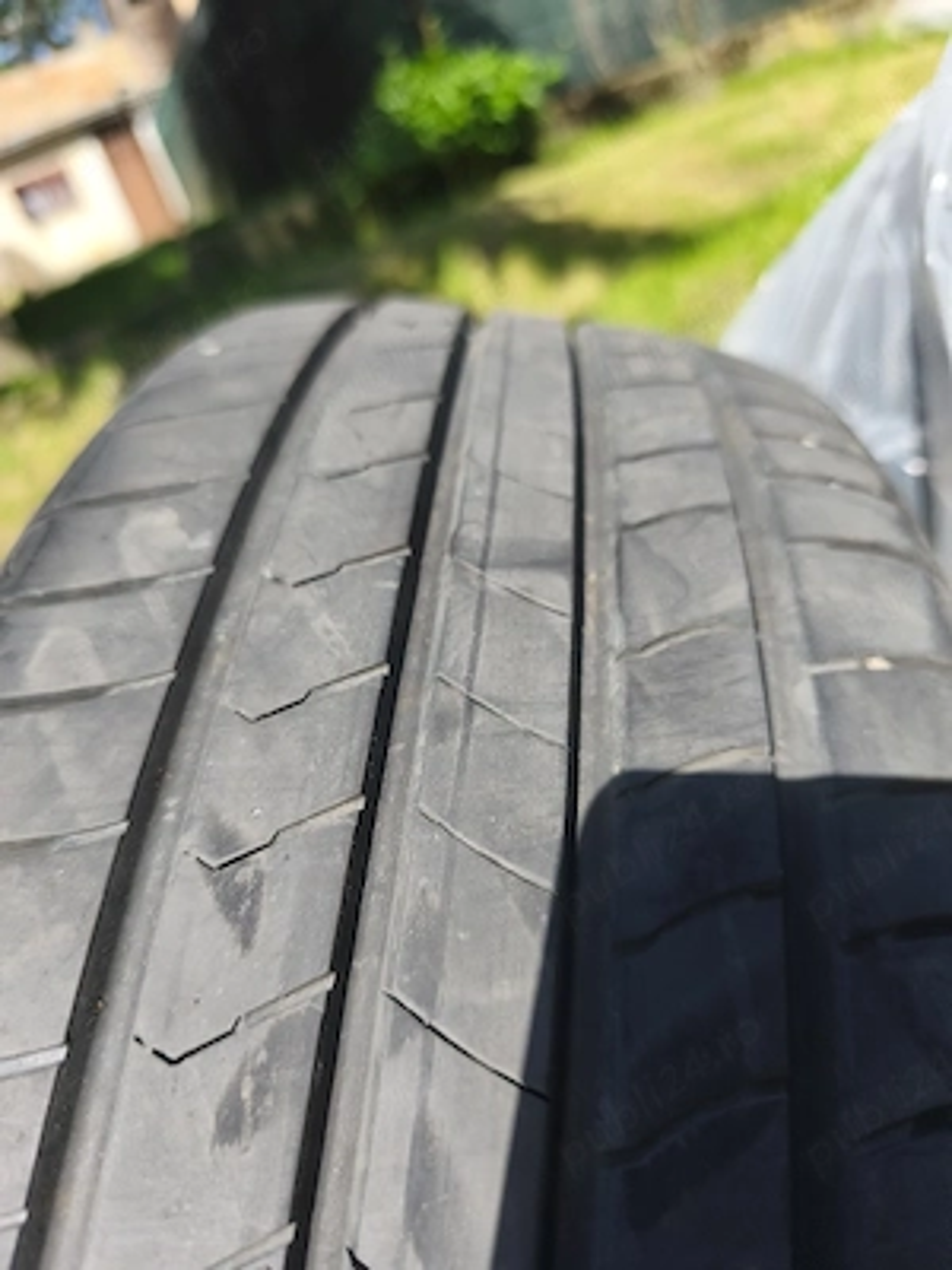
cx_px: 476
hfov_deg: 58.9
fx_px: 843
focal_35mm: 23
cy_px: 635
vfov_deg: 73.9
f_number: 1.65
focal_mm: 6.18
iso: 50
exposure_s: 1/500
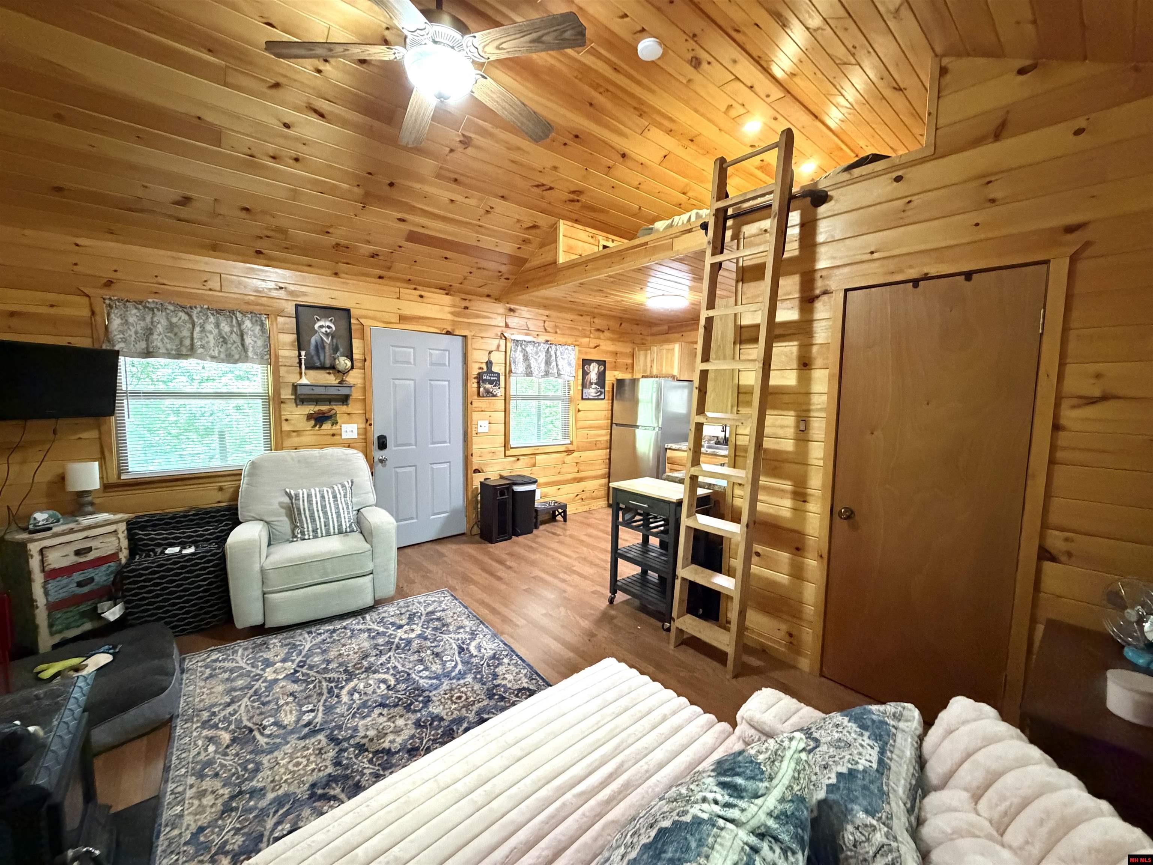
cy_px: 432
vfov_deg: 85.7
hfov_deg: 102.1
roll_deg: -0.9
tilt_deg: -4.5
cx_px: 576
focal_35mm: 14
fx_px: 466
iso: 1250
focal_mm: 2.22
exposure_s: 1/60
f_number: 2.2
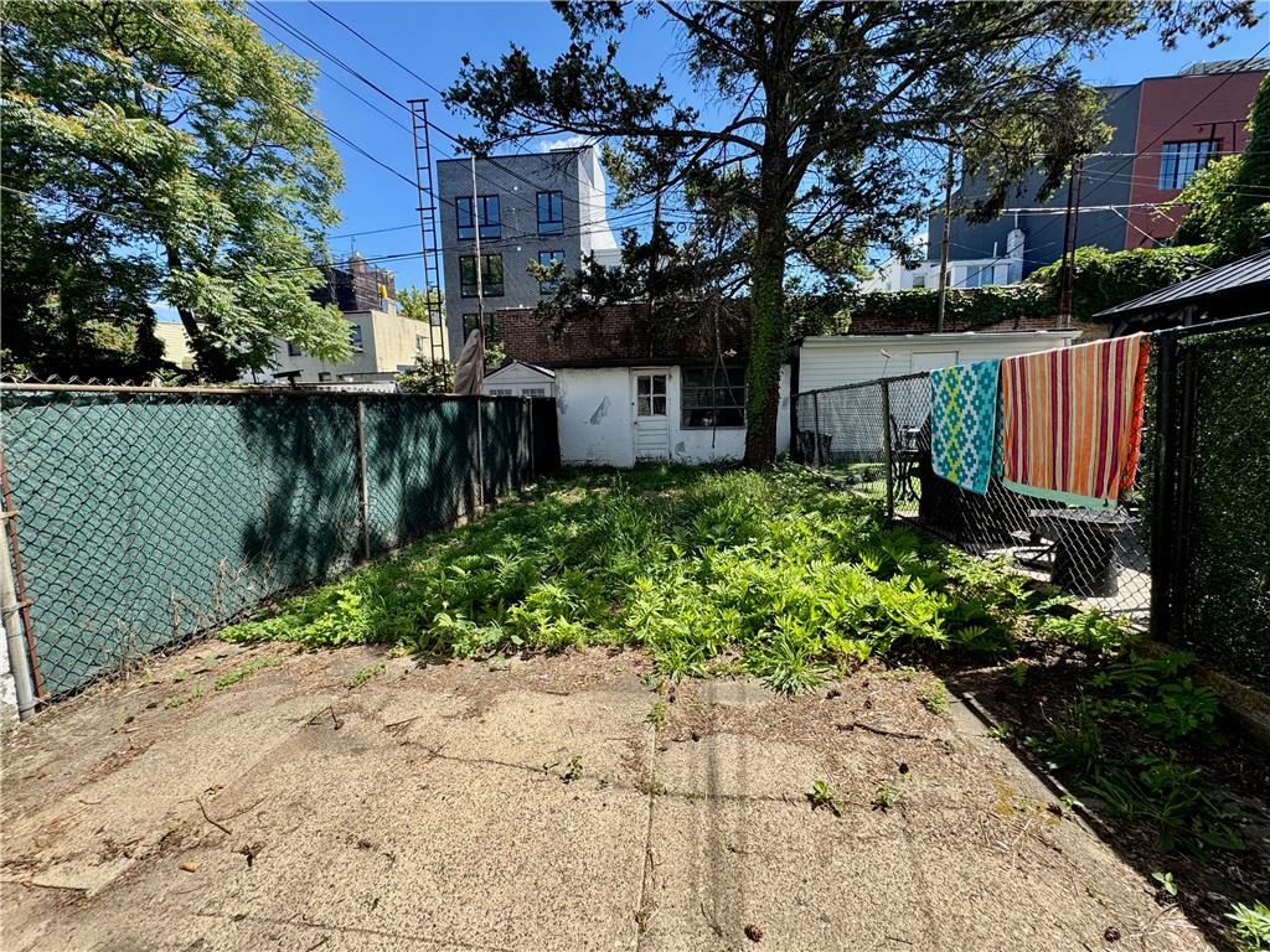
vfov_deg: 85.7
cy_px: 476
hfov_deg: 102.1
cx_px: 635
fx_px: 514
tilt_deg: -8.6
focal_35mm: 14
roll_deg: +0.5
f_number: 2.2
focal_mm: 2.22
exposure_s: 1/467
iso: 40
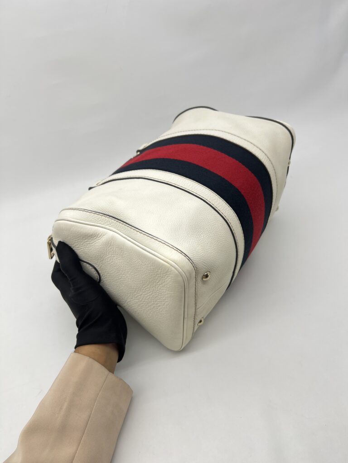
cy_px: 232
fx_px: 349
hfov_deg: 53.1
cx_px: 174
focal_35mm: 26
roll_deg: +8.8
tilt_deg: -42.0
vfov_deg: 67.3
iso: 32
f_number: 1.5
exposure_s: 1/149
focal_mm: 5.7
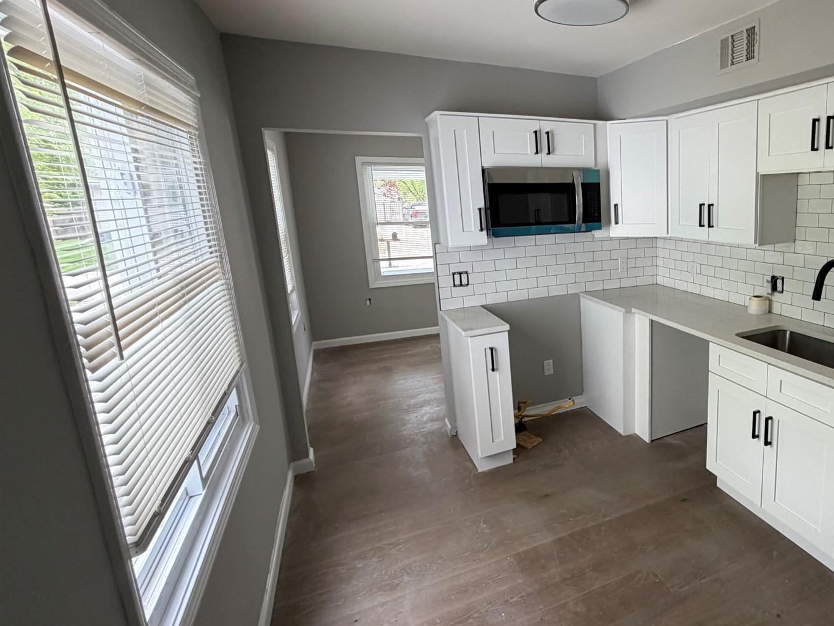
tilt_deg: -12.8
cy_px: 296
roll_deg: +0.3
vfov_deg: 63.4
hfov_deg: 73.6
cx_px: 623
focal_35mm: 21
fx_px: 506
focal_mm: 2.22
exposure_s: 1/121
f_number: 2.2
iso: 200
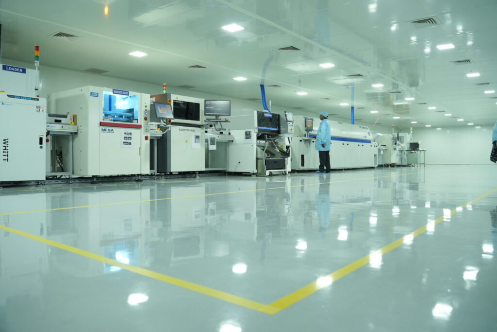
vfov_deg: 46.4
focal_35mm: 28
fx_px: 387
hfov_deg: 65.5
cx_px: 248
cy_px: 166
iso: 2000
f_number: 4
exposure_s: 1/100
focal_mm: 28
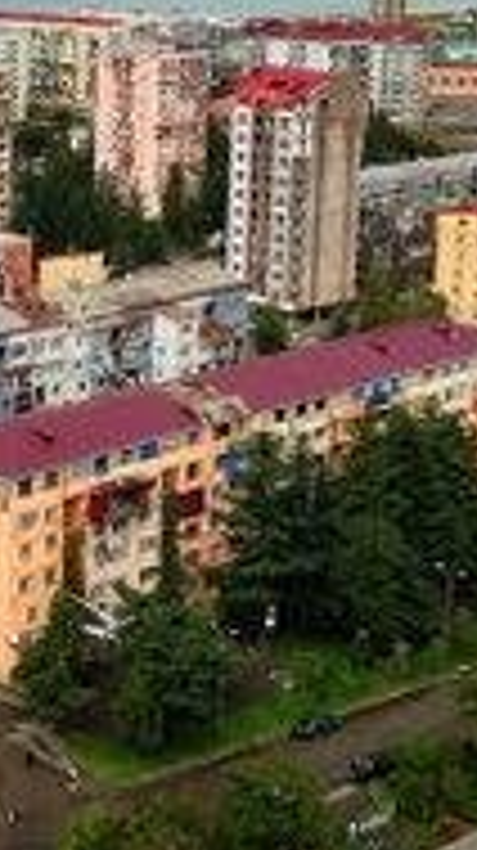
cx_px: -50
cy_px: 243
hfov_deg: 15.4
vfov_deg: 27.6
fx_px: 1713
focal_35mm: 76
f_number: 2.4
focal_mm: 4.12
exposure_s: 1/3195
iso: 50
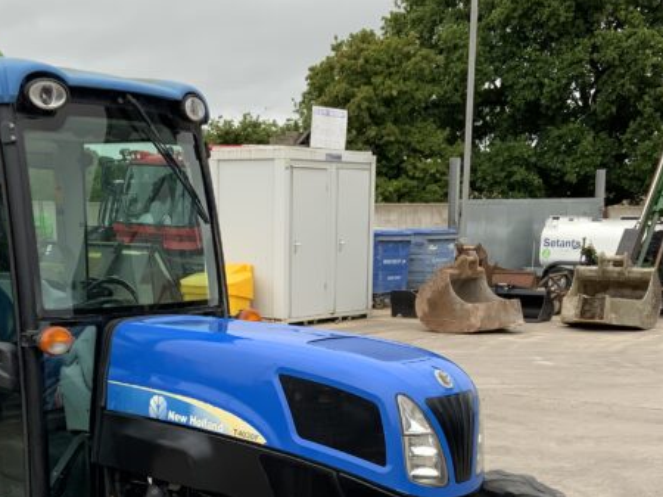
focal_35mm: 66
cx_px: 267
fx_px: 1263
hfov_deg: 29.3
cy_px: 457
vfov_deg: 21.7
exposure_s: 1/136
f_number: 1.8
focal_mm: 3
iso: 16
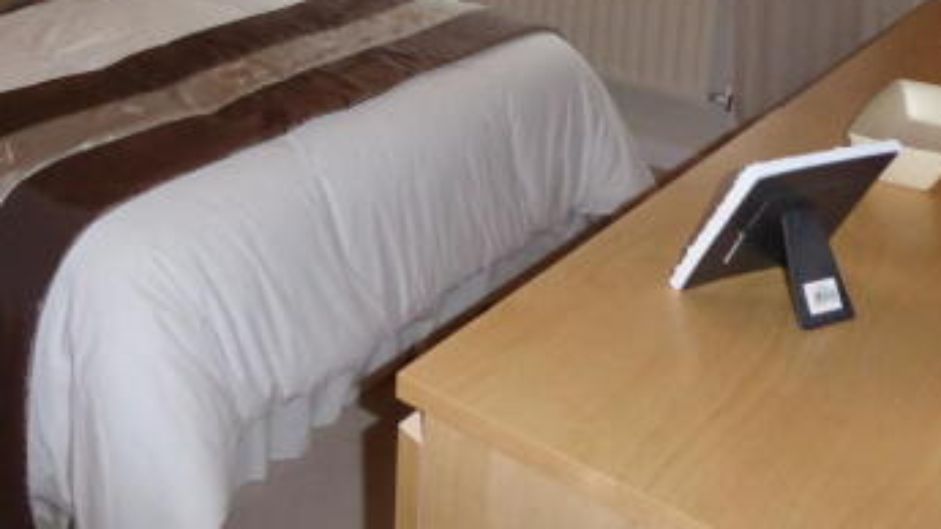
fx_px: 1148
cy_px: -31
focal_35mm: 46
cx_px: 228
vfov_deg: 24.5
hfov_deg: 43.1
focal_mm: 4.3
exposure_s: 1/250
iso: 800
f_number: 3.3
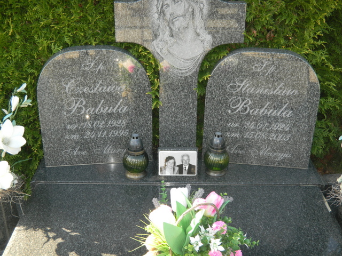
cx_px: 171
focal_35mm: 46
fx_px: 454
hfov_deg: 41.2
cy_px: 128
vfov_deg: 31.5
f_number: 4.1
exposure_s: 1/82
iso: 113
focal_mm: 8.3
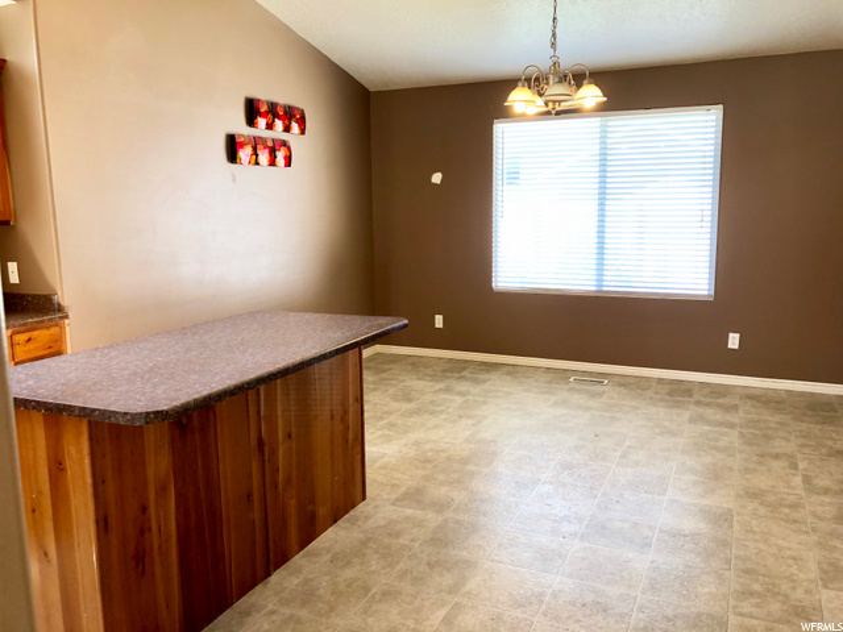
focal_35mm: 28
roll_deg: +0.8
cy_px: 316
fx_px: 682
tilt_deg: -9.3
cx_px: 422
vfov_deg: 49.7
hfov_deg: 63.4
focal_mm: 3.99
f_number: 1.8
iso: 160
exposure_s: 1/120
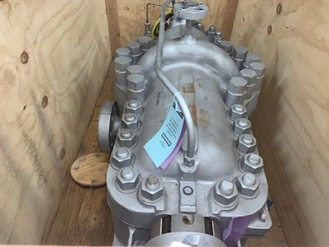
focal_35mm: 26
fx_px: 247
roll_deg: -2.1
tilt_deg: -40.4
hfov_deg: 67.3
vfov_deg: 53.1
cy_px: 124
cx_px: 164
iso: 80
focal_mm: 4.25
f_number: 1.8
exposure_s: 1/13
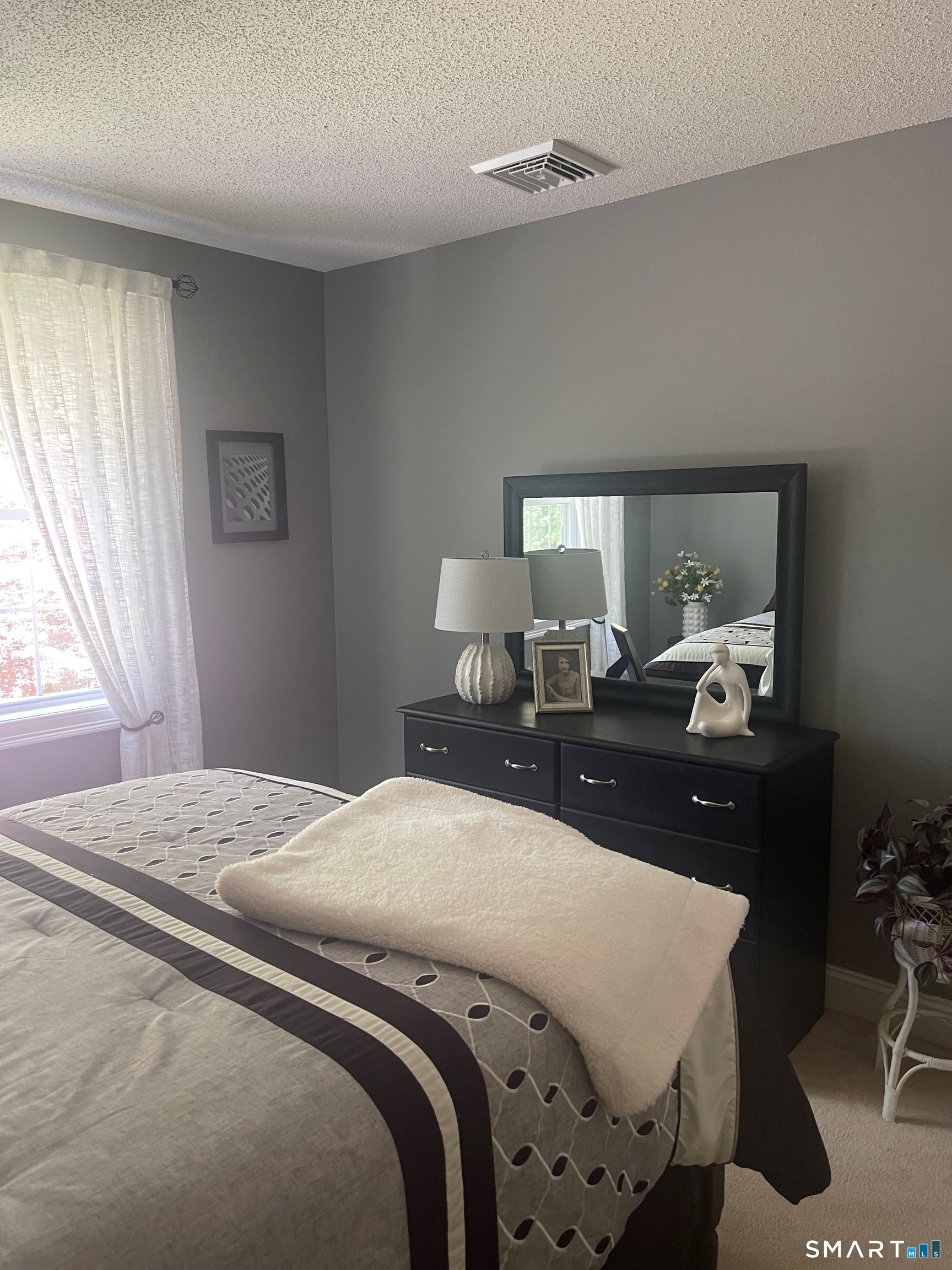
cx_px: 476
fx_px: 917
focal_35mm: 25
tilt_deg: -8.6
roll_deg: +1.2
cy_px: 635
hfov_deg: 54.9
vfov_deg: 69.4
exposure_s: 1/60
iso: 320
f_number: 1.6
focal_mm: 5.1
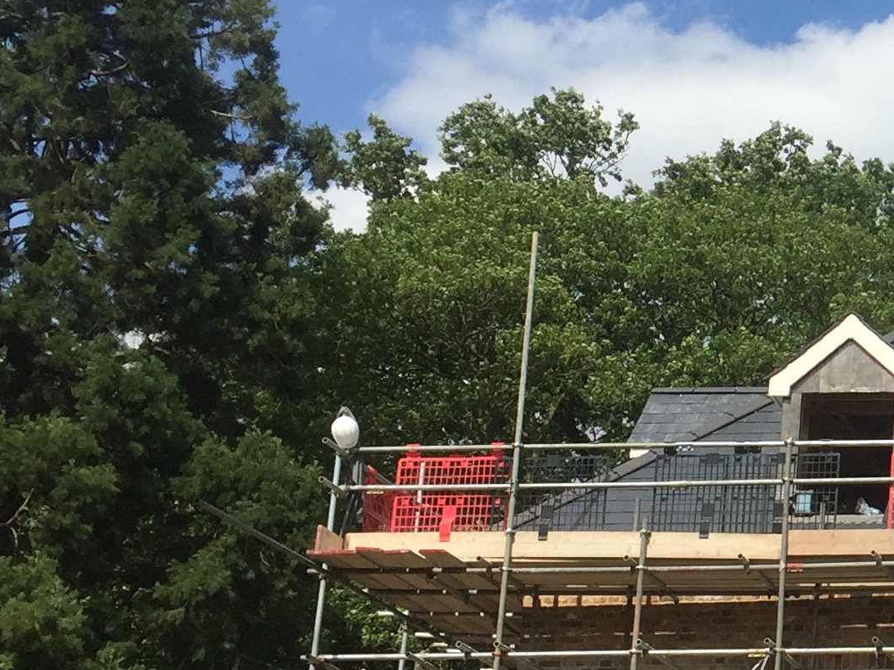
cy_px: 357
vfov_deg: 16.4
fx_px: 2324
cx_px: 1208
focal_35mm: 90
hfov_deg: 19.8
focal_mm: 4.15
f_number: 2.2
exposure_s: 1/2326
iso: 32
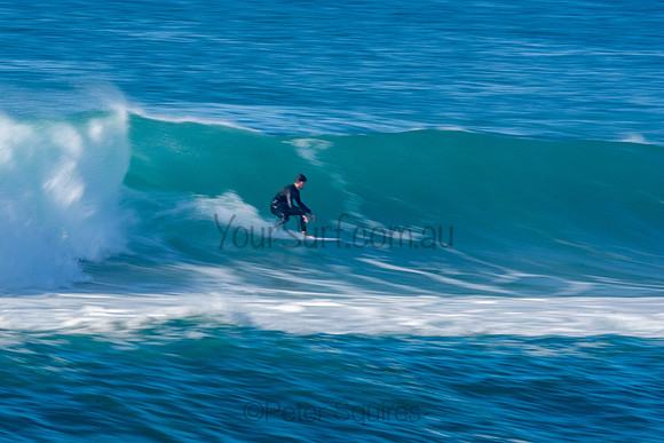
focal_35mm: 821
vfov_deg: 1.7
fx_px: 15146
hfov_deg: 2.5
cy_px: 201
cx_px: 303
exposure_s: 1/30
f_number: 22
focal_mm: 500
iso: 100
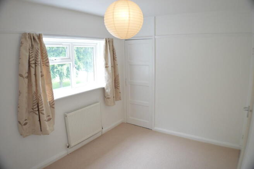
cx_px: 127
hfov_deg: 62.0
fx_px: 211
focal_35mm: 30
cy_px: 84
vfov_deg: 43.5
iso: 360
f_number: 3.8
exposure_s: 1/30
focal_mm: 20
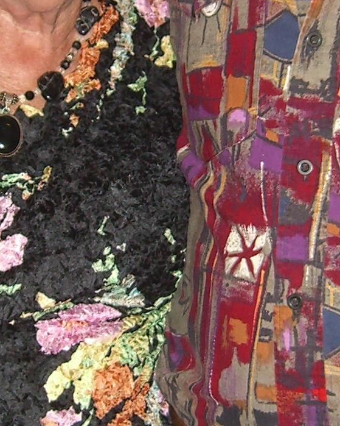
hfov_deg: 9.5
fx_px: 2051
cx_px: 190
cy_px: 152
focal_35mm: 163
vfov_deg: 11.8
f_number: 2.8
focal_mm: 7.9
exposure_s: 1/60
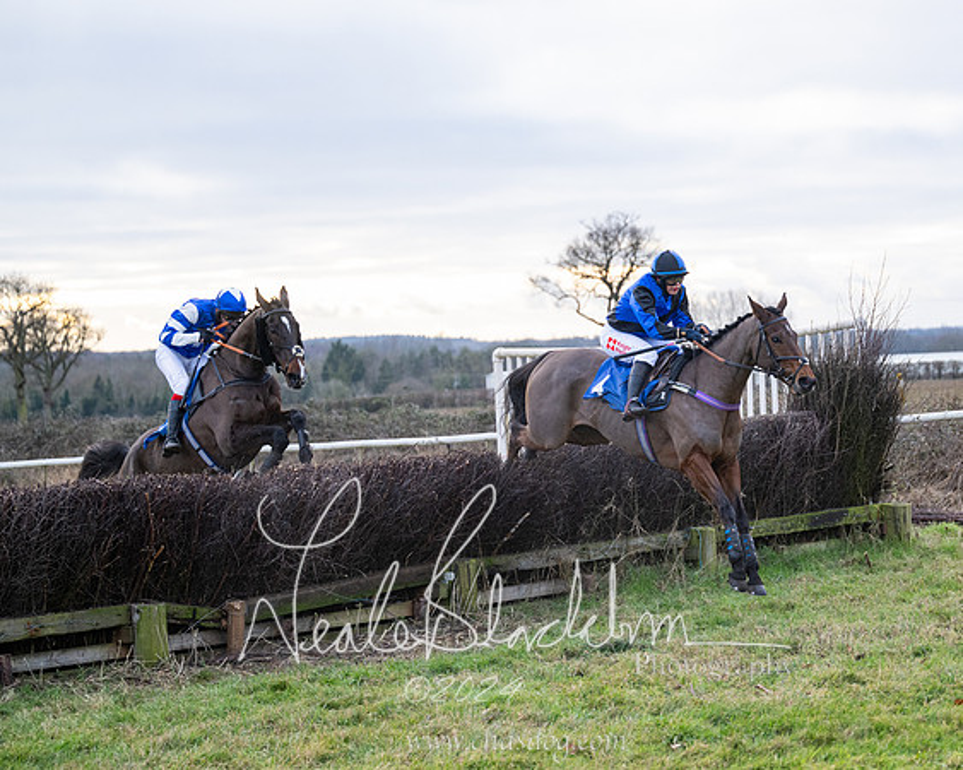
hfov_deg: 21.5
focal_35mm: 89
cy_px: 432
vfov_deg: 17.3
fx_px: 2523
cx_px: 637
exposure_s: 1/1250
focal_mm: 70
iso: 800
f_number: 2.8
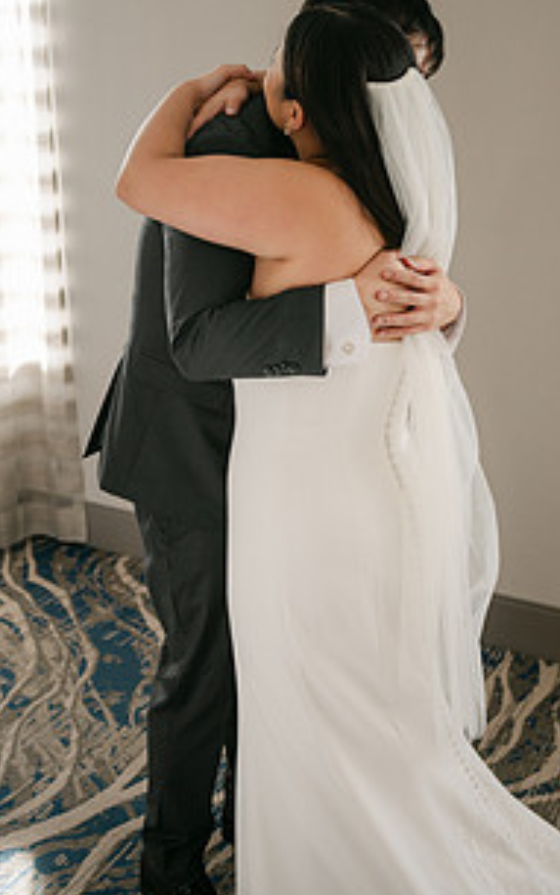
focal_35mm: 42
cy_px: 349
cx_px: 345
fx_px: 1024
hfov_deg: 30.5
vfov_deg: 46.8
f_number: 2.8
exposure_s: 1/250
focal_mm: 28
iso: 180
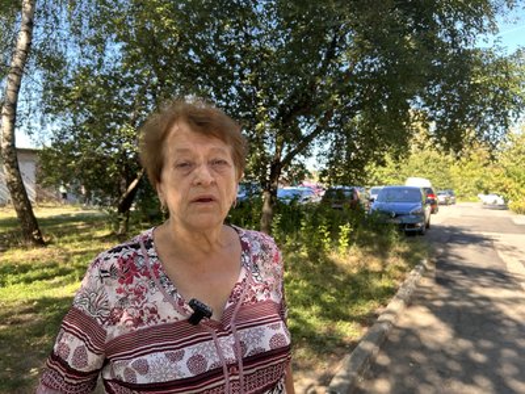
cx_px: 262
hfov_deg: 67.3
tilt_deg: +0.7
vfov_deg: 53.1
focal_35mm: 26
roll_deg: -0.4
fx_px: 394
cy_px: 197
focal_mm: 5.7
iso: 40
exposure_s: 1/248
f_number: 1.5
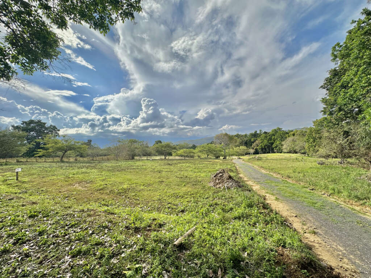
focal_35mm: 14
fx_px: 150
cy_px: 139
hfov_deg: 102.1
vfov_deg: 85.7
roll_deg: +1.5
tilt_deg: +0.6
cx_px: 186
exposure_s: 1/1304
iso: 50
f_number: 2.2
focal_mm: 2.22
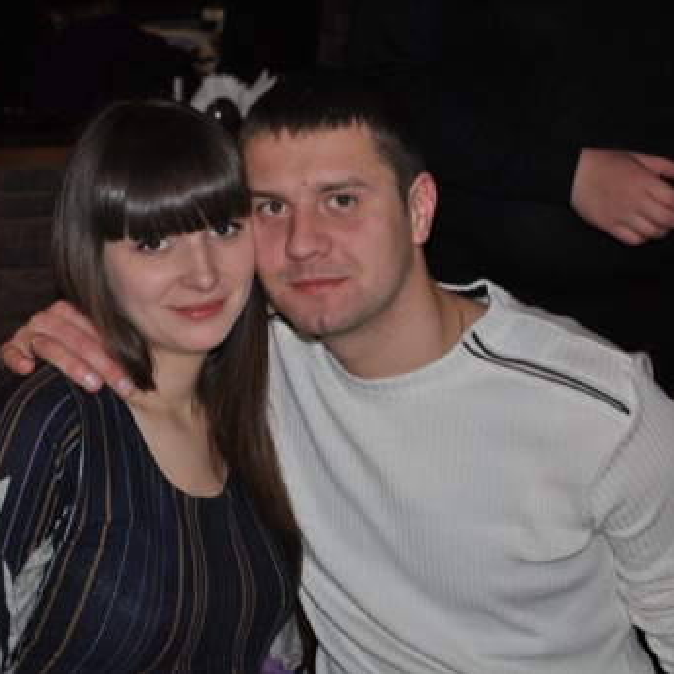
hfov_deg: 22.5
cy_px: 338
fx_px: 1696
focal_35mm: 77
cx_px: 293
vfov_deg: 22.5
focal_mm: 40
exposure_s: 1/60
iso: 200
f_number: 5.3
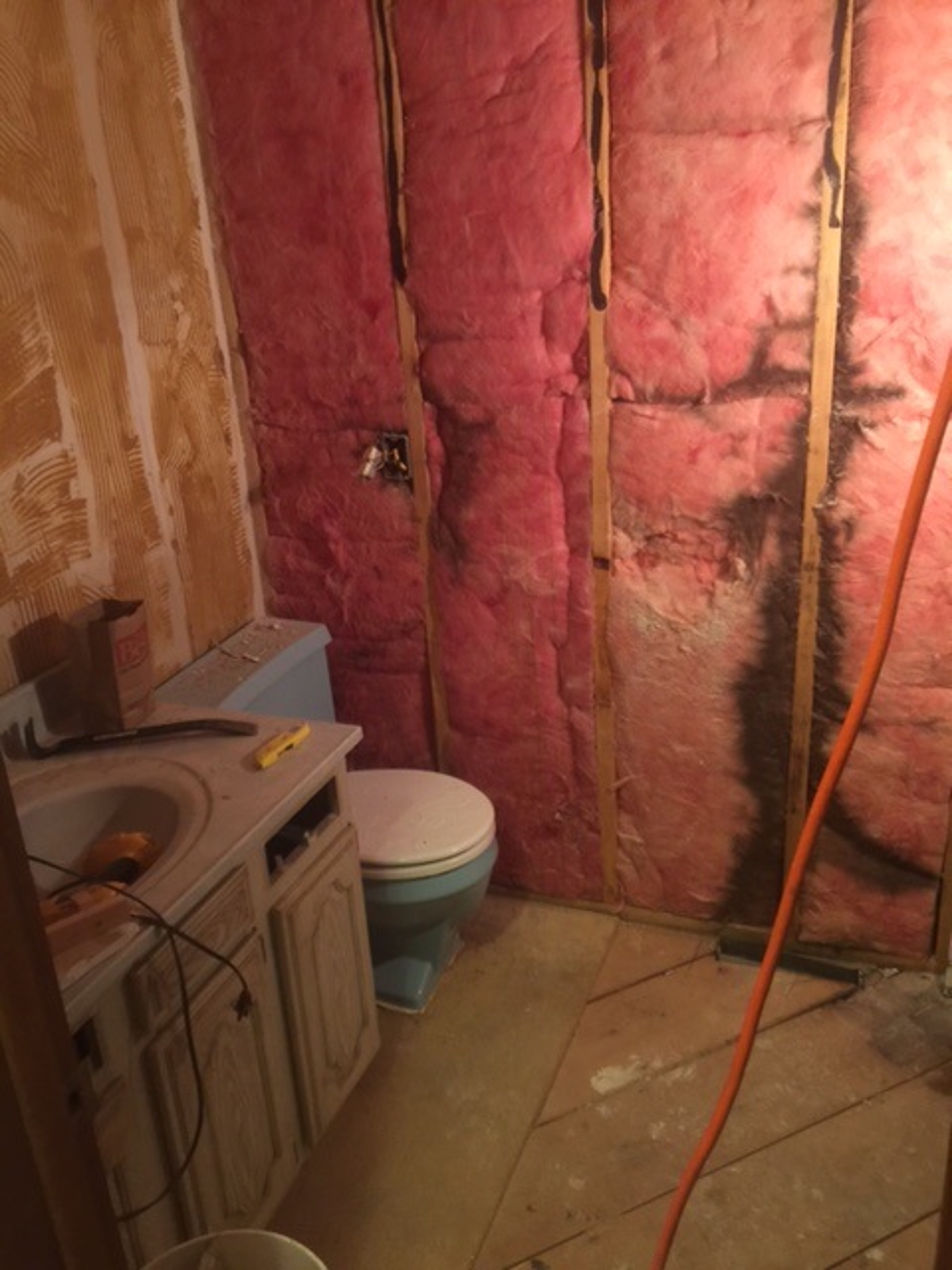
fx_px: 1063
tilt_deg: -22.4
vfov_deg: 61.7
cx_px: 476
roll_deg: +3.1
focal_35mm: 29
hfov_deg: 48.2
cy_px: 635
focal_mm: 4.15
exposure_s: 1/4
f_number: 2.2
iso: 80
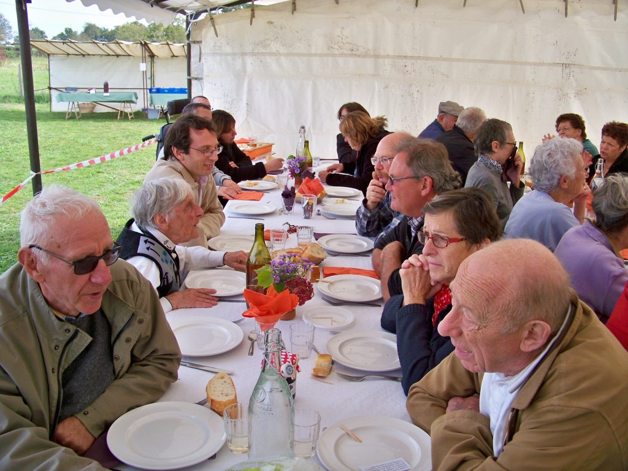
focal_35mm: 33
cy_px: 236
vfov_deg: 42.9
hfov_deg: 55.4
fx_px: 599
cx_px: 314
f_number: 2.8
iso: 100
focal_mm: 5.85
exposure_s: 1/320
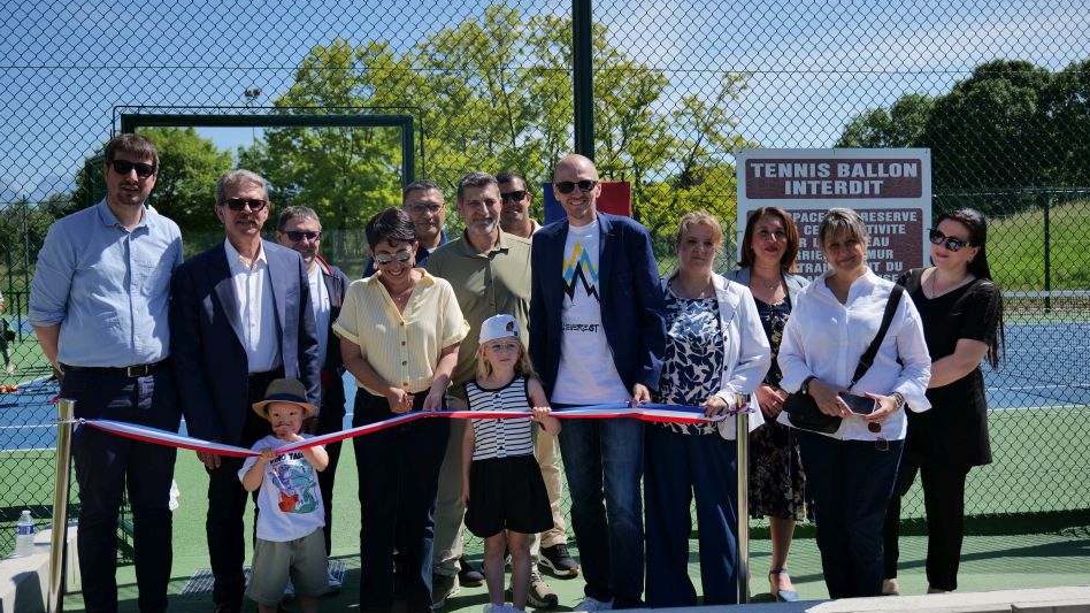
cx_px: 544
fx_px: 1011
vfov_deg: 33.7
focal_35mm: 35
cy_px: 298
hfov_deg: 56.6
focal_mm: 33
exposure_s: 1/800
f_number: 4.3
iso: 100
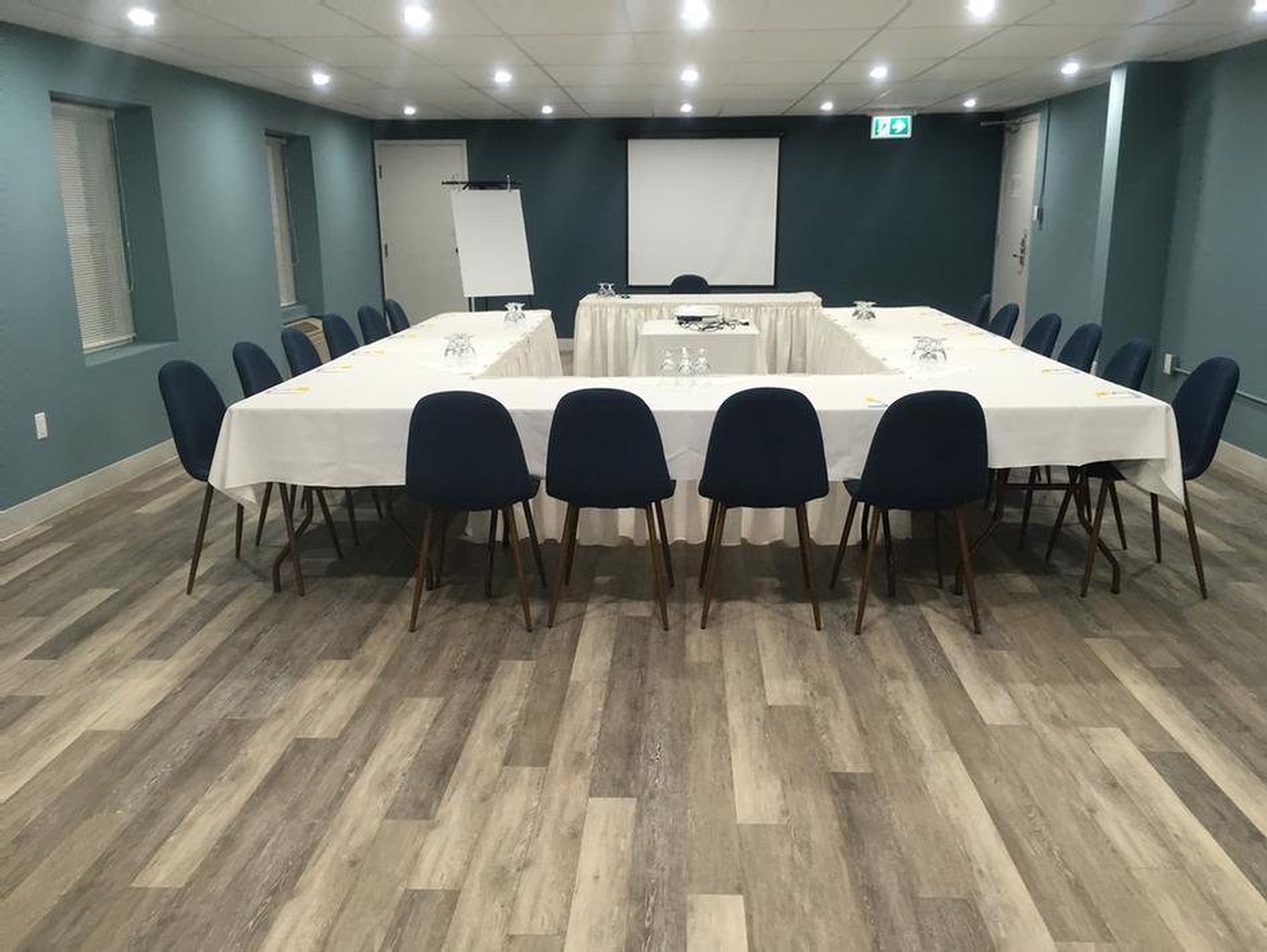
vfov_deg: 48.3
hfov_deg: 61.6
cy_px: 476
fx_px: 1062
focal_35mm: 29
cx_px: 634
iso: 80
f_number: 2.2
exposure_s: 1/30
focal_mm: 4.15
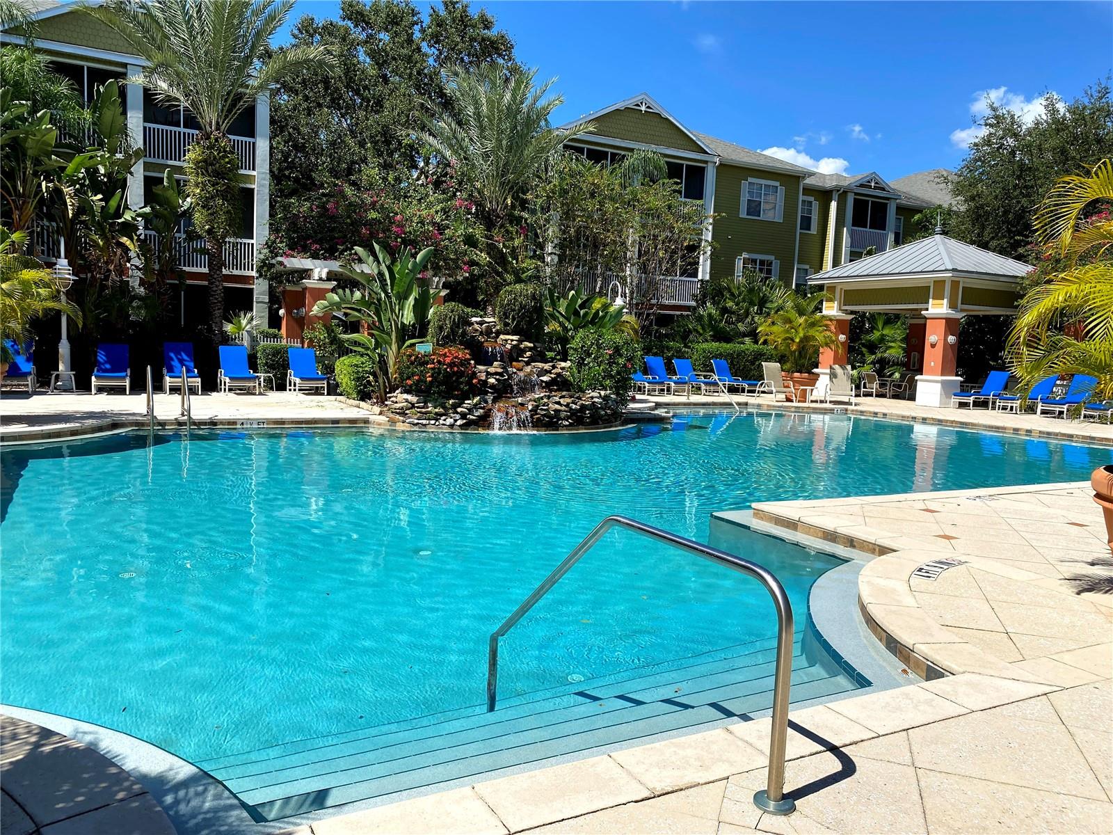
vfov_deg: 53.1
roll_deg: -1.9
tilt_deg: -6.0
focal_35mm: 26
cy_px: 418
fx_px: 836
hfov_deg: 67.3
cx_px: 556
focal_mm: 4.25
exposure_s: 1/3040
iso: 32
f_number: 1.8
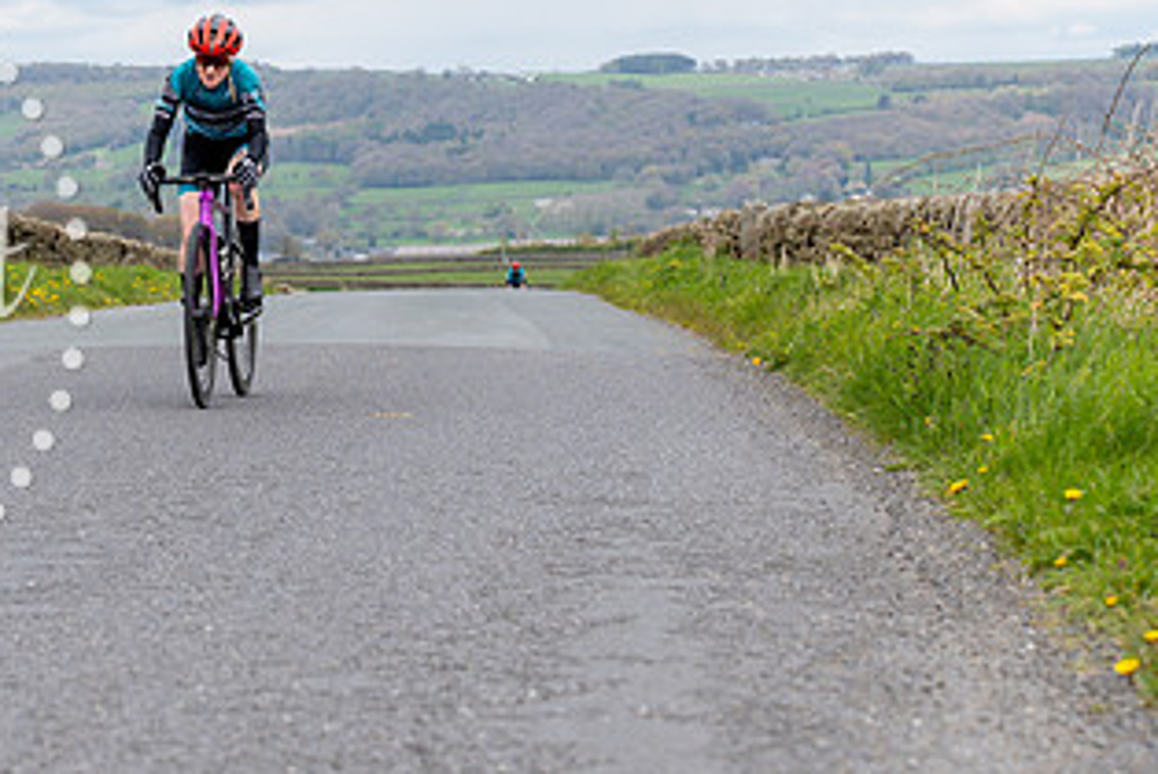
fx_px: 3863
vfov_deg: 11.4
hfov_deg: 17.0
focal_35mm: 120
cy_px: 90
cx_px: 317
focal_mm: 65
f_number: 4.5
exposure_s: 1/640
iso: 200
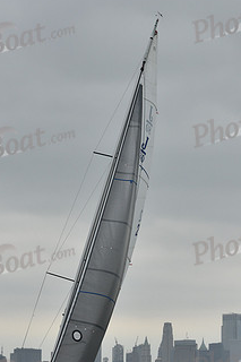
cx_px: 134
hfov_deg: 10.8
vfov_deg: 16.1
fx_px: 1277
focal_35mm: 127
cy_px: 193
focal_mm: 70
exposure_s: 1/800
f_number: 5.6
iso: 320
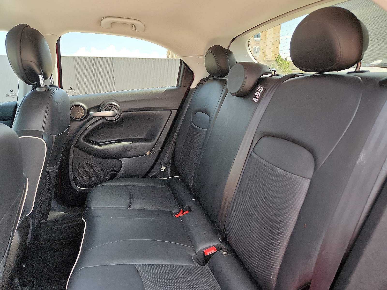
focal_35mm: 23
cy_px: 145
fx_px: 257
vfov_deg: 58.9
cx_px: 194
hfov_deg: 73.9
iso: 82
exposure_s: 1/59.2
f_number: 1.8
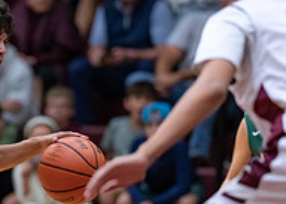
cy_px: 147
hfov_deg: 4.5
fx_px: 3662
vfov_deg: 3.2
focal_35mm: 451
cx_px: -33
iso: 1250
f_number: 1.8
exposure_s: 1/1000
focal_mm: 135
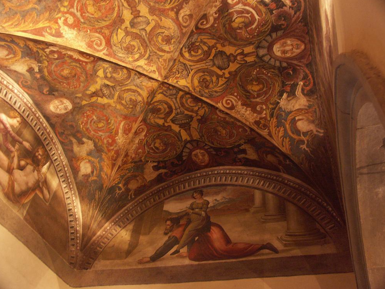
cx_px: 190
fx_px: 367
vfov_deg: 43.0
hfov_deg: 55.3
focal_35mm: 33
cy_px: 146
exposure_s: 1/1.25
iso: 200
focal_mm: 8.34
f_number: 2.8
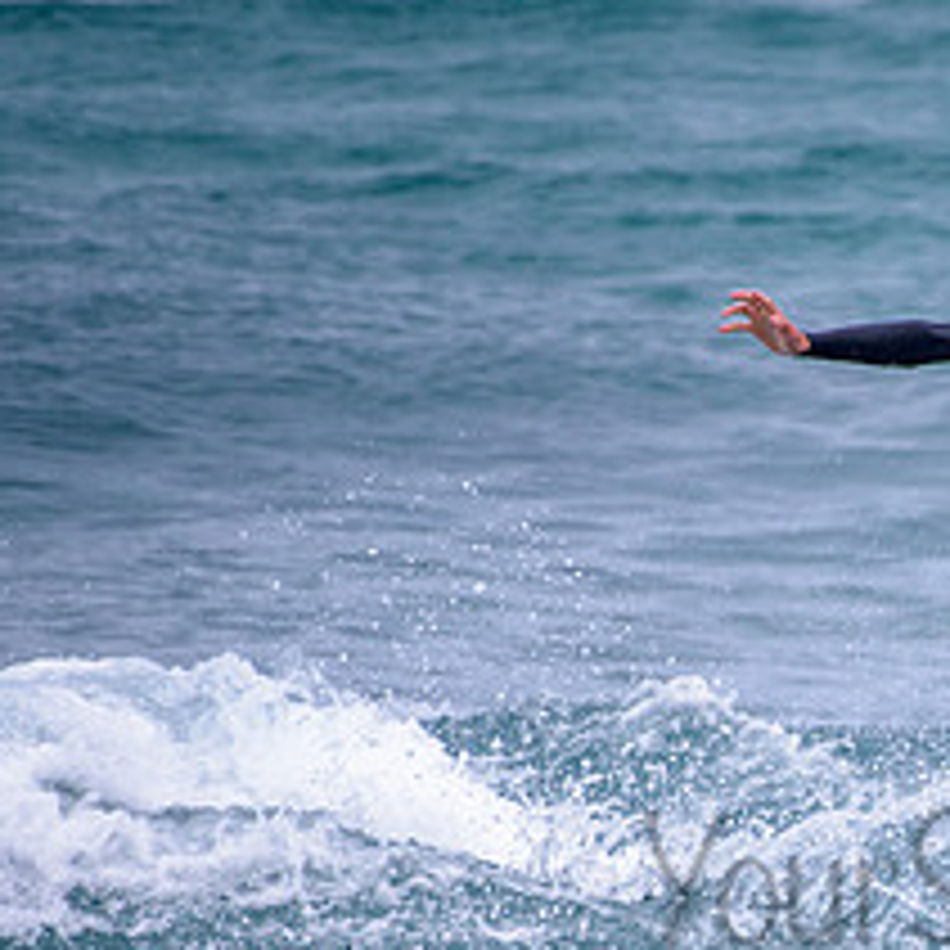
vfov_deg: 1.2
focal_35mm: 1433
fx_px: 44494
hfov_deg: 1.2
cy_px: 840
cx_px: 1108
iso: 160
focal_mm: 500
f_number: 5.6
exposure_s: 1/2000
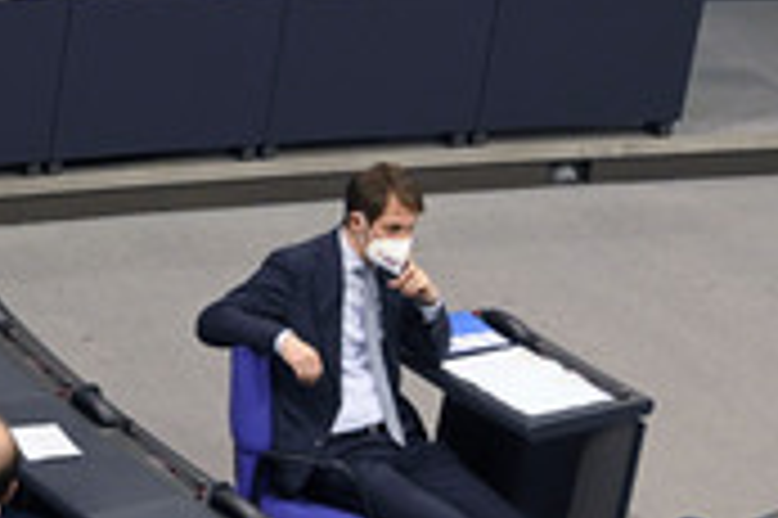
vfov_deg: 7.5
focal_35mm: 182
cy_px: 81
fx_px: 3929
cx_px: -218
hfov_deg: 11.0
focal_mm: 70
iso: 5000
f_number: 4
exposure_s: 1/400
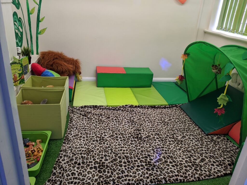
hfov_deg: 65.3
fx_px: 193
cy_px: 92
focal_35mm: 27
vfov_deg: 51.4
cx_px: 124
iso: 124
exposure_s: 1/49.9
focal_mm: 4.44
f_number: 1.8
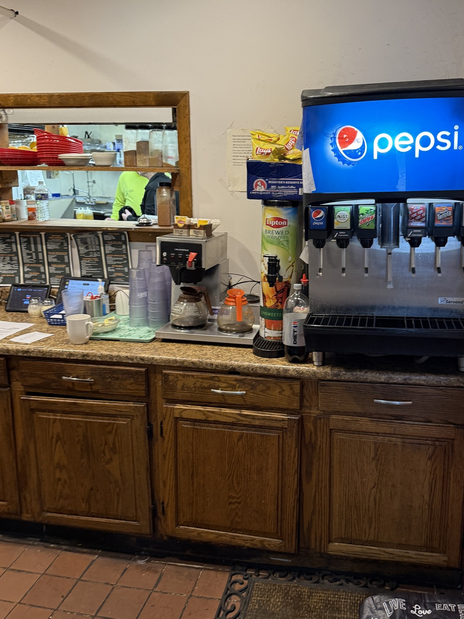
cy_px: 279
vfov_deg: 58.2
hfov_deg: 45.1
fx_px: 554
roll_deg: -1.2
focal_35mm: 31
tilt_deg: -9.4
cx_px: 291
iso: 320
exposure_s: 1/60
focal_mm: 6.76
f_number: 1.78
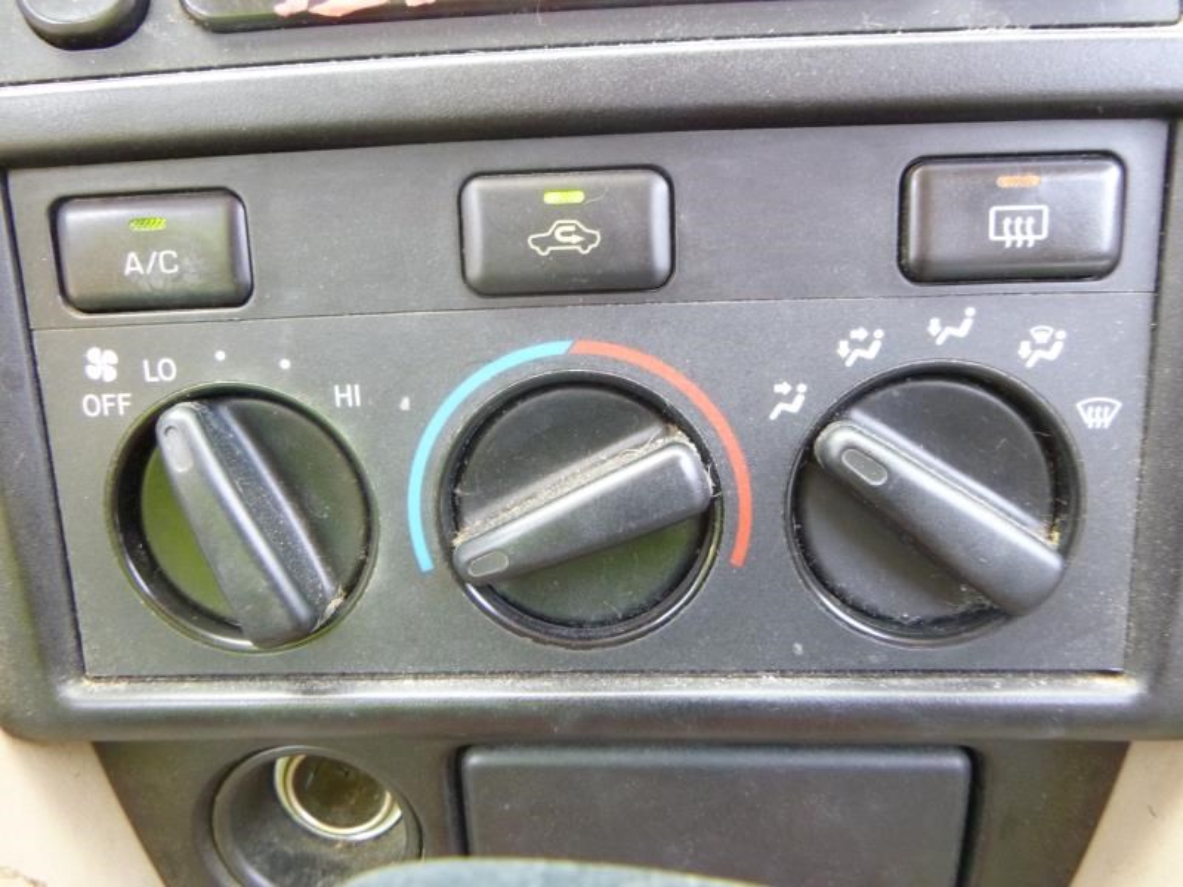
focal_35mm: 25
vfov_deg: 54.9
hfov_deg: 69.4
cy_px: 444
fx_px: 854
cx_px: 592
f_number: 3.9
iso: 400
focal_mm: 4.5
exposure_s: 1/15
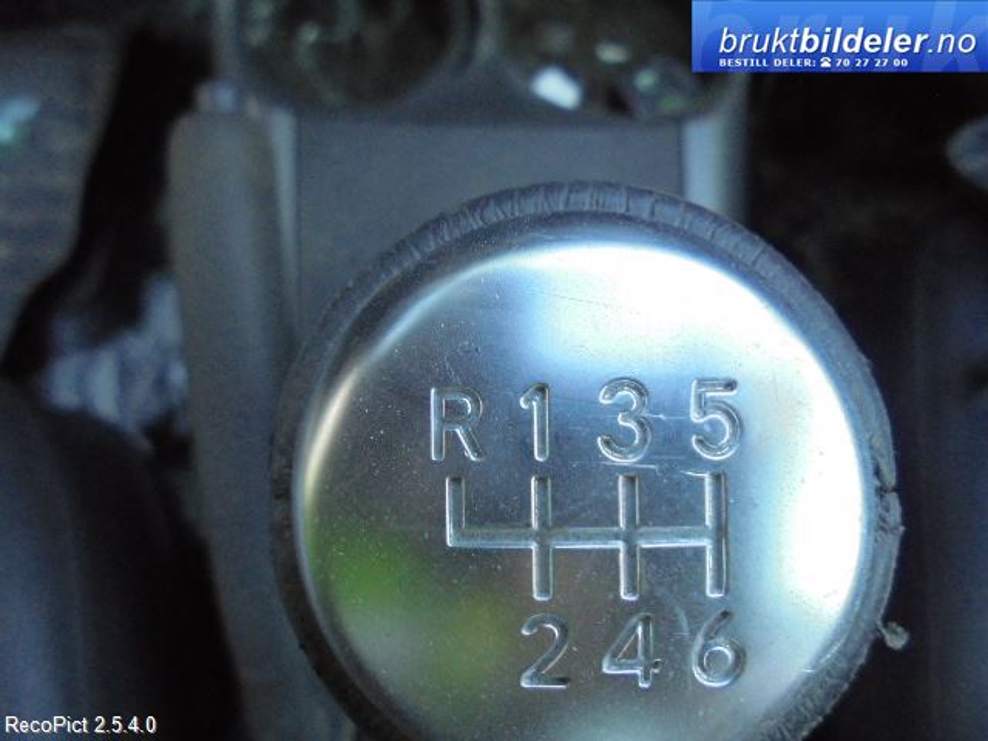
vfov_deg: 53.1
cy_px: 370
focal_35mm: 26
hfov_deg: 67.3
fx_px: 742
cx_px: 494
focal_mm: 4.6
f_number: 3.5
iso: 400
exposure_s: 1/60
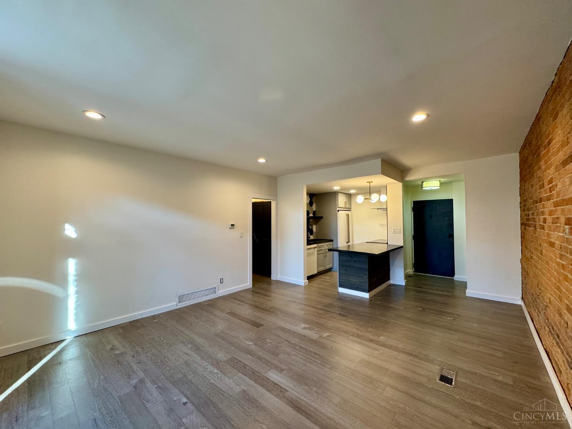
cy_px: 214
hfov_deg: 102.1
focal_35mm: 14
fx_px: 231
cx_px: 286
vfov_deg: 85.7
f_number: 2.2
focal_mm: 2.22
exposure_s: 1/60
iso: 200
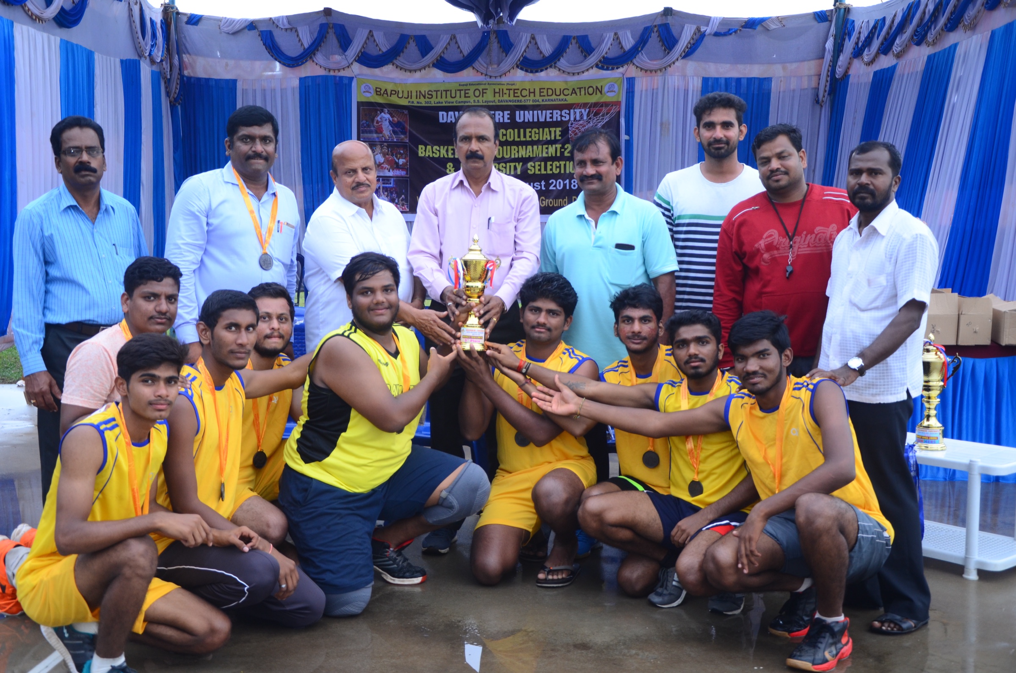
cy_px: 336
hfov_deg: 41.2
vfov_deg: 27.9
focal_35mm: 48
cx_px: 508
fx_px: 1352
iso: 400
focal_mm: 32
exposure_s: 1/125
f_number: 4.2
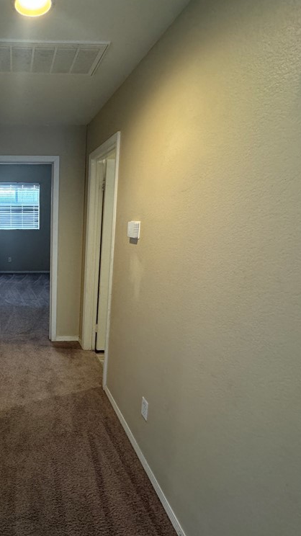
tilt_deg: -7.2
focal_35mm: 21
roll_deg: -0.7
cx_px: 22
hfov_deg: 47.3
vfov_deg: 83.9
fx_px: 298
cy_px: 271
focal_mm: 2.22
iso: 320
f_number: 2.2
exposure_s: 1/62
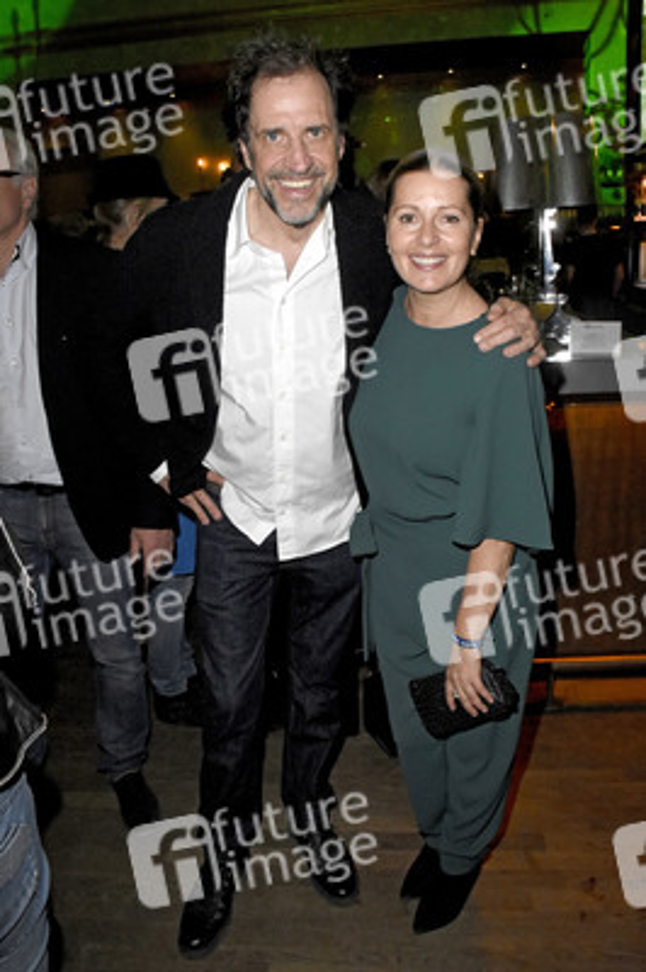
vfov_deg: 67.4
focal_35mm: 27
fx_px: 728
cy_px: 486
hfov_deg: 47.9
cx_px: 323
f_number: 6.3
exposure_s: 1/160
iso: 3200
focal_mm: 18
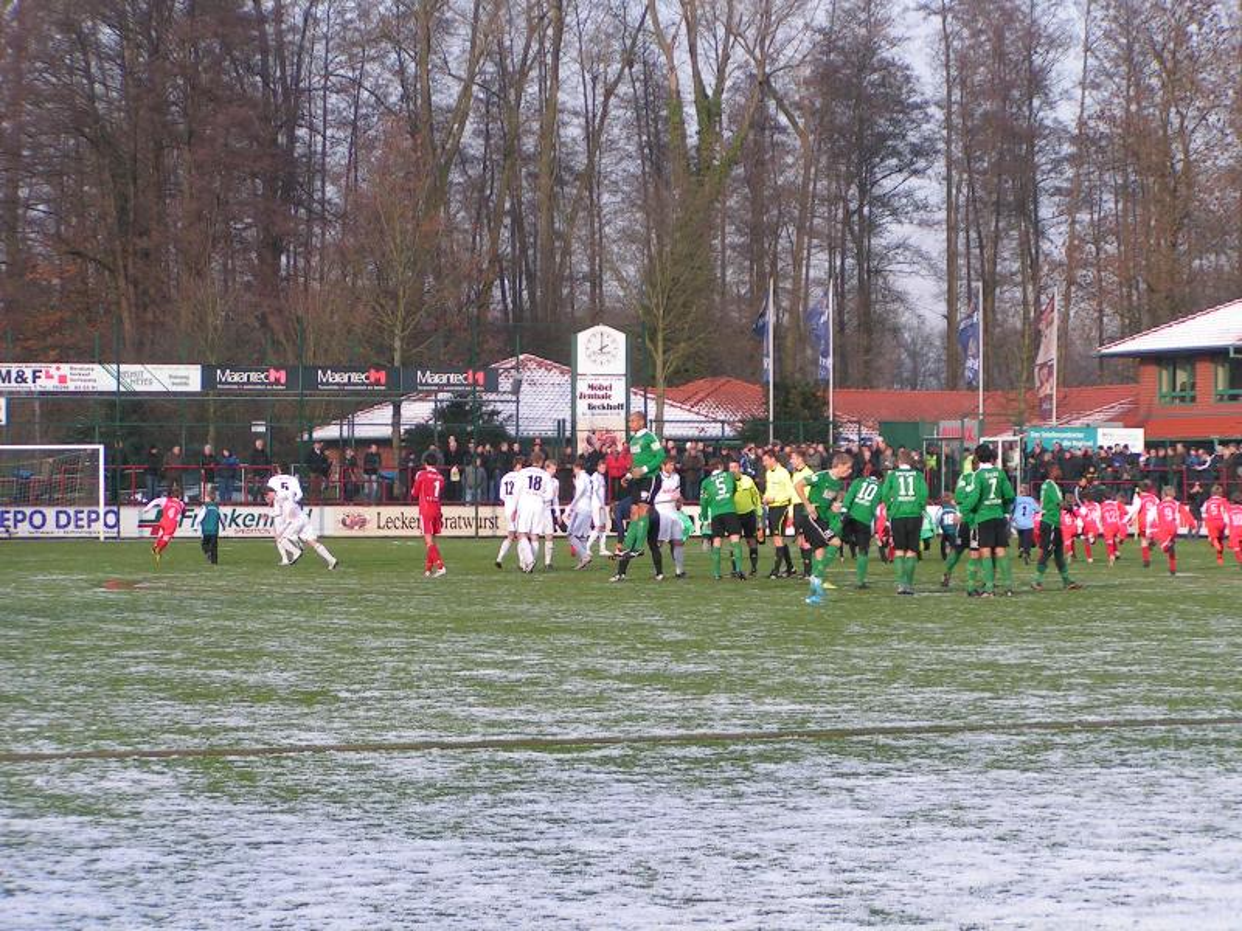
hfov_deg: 17.3
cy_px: 466
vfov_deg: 13.0
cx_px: 621
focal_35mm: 114
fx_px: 4090
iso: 50
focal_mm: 17.4
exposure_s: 1/320
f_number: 3.5
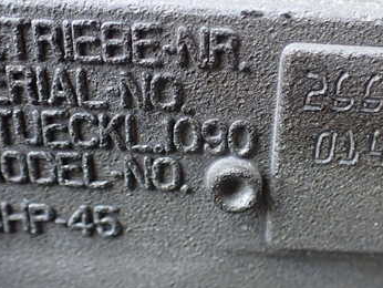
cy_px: 134
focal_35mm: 52
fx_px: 576
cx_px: 246
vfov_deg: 28.1
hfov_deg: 36.5
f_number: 2.3
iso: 320
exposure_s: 1/125
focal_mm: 5.4
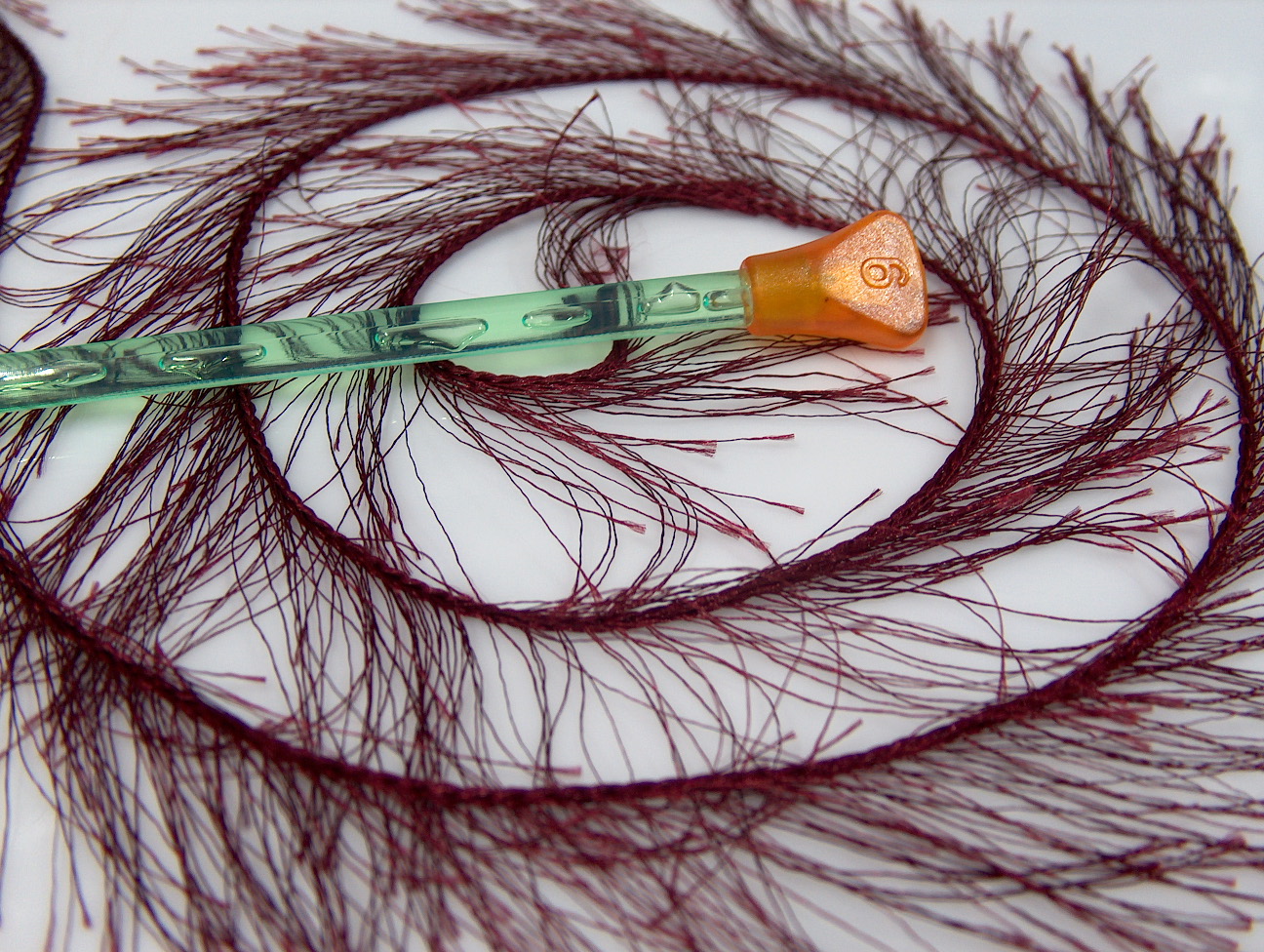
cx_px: 632
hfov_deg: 42.9
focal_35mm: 44
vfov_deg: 33.0
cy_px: 476
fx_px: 1609
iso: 100
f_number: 2.8
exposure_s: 1/5.45
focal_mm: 8.96
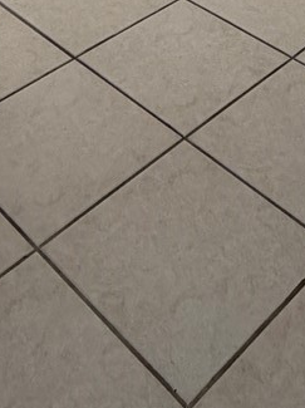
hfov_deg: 21.3
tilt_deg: -5.5
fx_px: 812
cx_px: 172
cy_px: -377
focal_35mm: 69
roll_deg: +0.0
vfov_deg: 19.1
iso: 100
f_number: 2.2
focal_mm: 2.22
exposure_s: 1/120
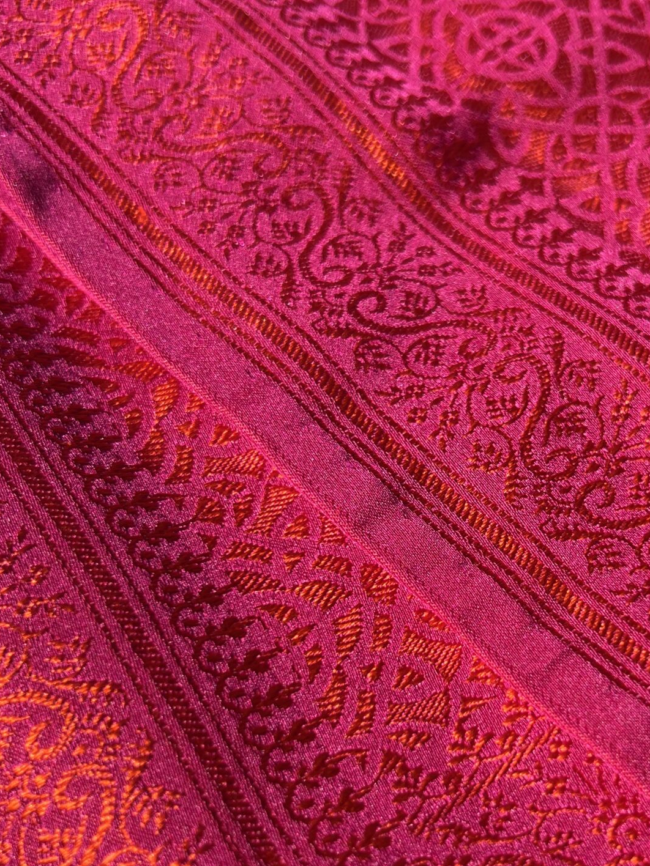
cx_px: 459
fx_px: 1177
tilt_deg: -64.9
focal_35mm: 47
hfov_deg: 30.5
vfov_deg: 40.2
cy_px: 528
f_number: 1.5
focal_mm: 5.7
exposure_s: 1/2994
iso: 50
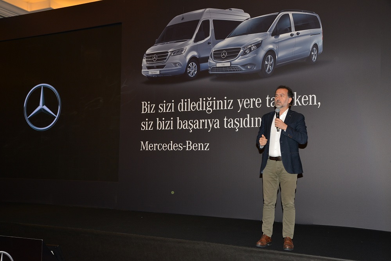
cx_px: 196
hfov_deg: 50.7
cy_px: 130
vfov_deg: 35.1
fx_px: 413
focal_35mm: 38
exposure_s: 1/60
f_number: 7.1
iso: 500
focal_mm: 38
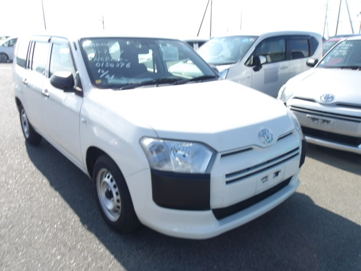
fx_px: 282
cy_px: 136
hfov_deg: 65.3
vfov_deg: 51.4
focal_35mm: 27
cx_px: 180
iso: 100
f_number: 10.4
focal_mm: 4.9
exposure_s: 1/60
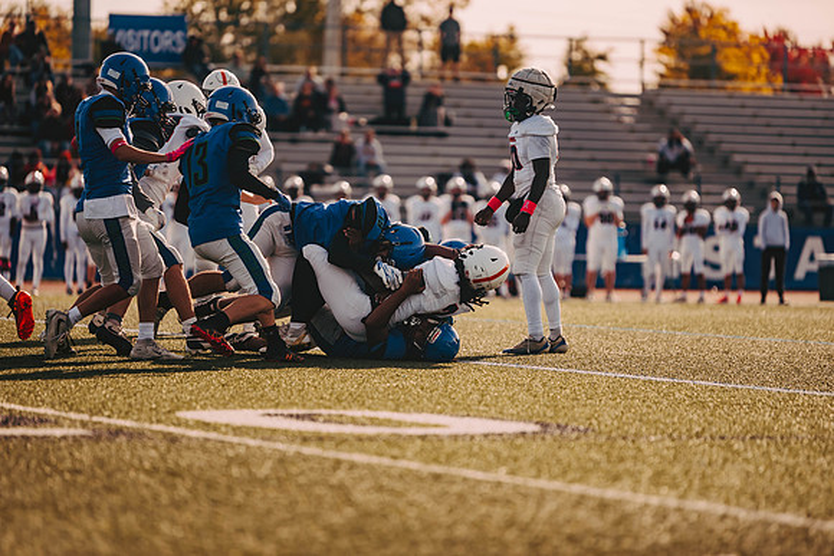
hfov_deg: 10.5
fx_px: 4518
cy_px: 278
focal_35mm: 195
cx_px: 417
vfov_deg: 7.0
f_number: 2.8
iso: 160
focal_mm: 195
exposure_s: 1/3200
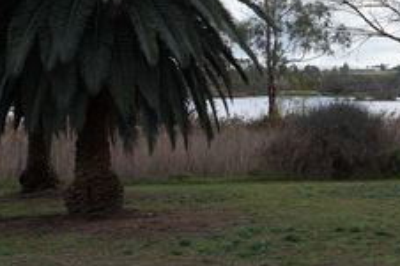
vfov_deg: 18.1
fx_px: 832
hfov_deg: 26.2
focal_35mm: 75
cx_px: 358
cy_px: 79
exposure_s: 1/320
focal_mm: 24
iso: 100
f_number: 6.3
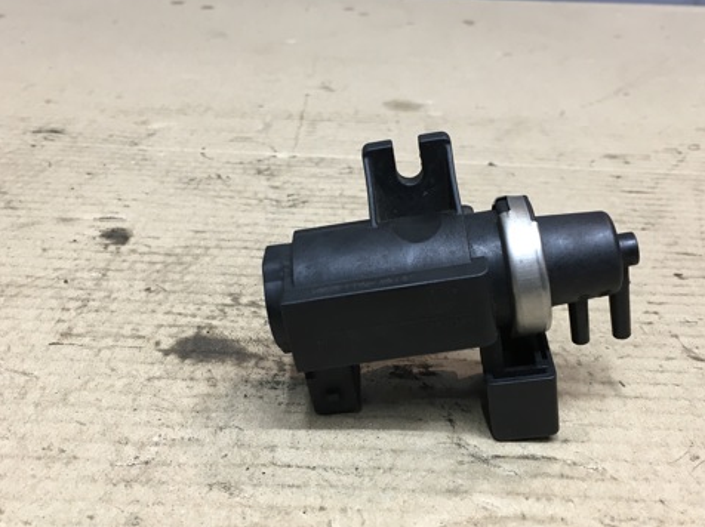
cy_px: 232
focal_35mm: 39
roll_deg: -3.0
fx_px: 793
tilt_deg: -24.7
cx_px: 376
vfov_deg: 36.7
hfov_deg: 47.9
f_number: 2.2
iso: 64
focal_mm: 4.15
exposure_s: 1/33
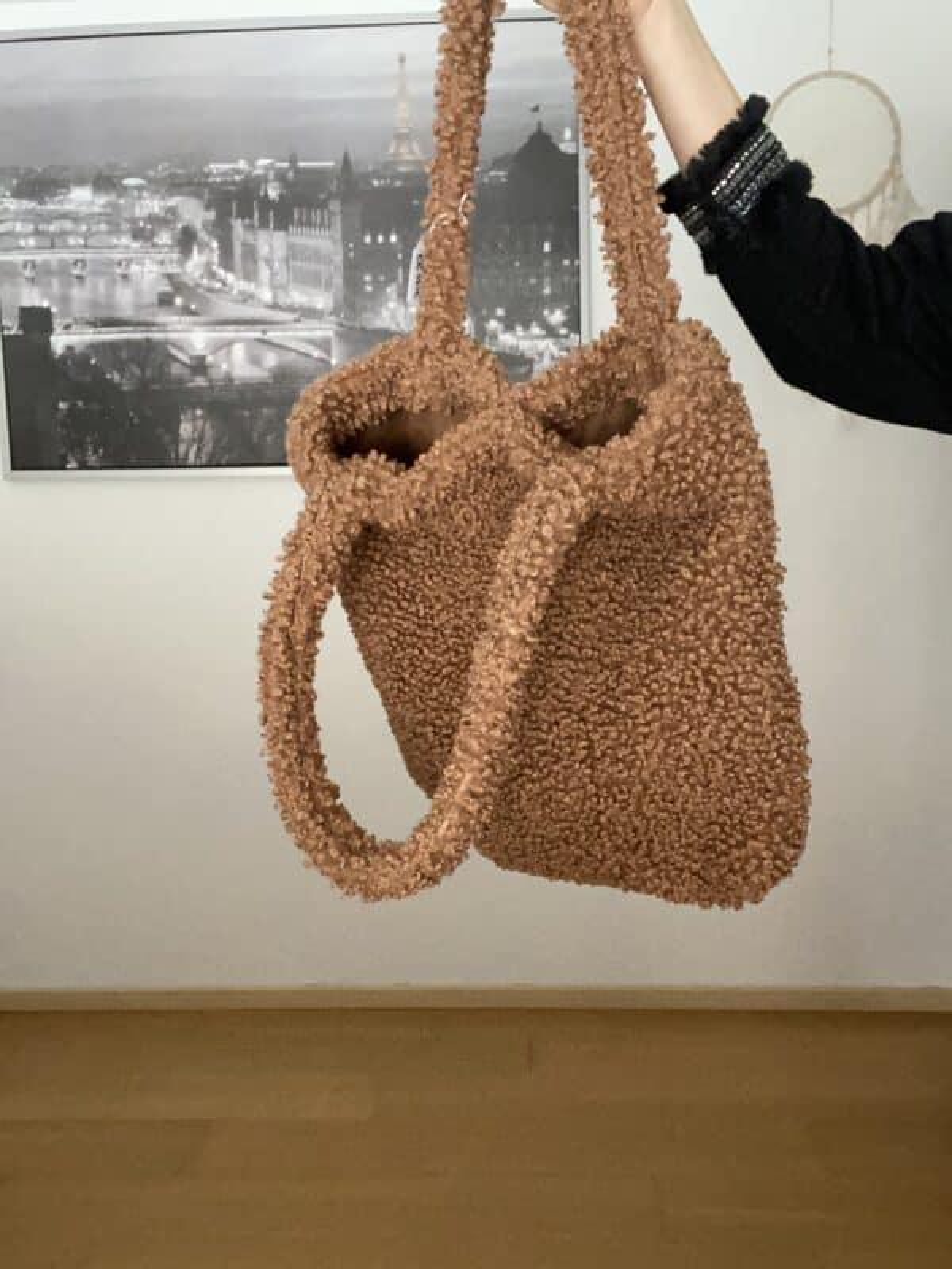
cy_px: 634
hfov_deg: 46.8
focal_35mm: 30
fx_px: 1100
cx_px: 476
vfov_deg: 60.0
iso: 800
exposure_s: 1/29
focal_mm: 2.71
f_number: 2.2
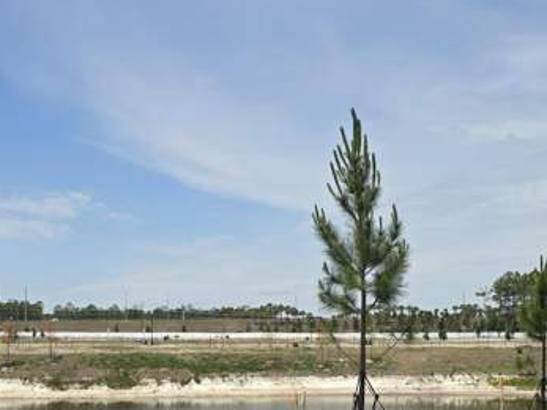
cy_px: 341
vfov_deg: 26.9
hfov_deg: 36.2
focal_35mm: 53
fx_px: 837
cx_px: 296
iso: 12
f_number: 1.7
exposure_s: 1/1332
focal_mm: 6.3
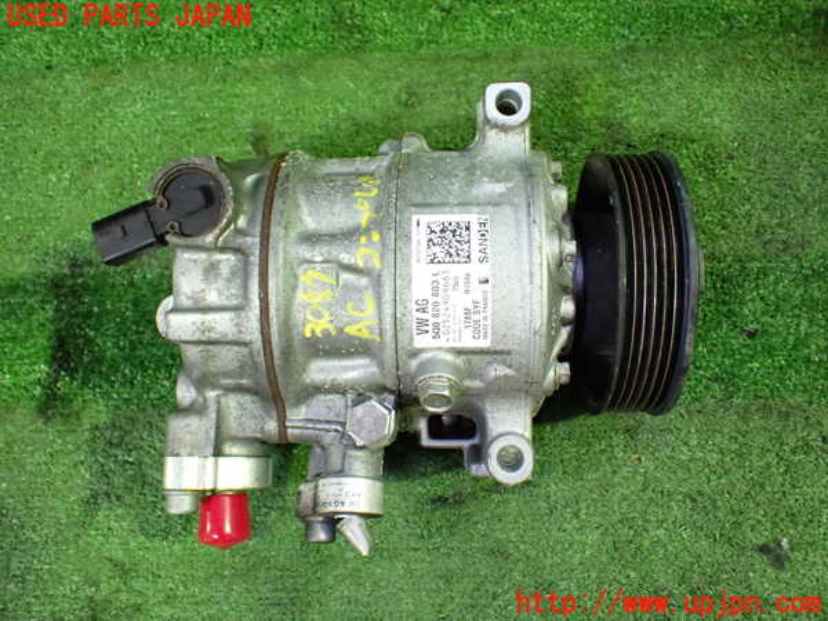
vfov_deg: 46.8
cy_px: 310
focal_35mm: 30
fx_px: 718
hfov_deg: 60.0
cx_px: 414
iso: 800
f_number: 2.3
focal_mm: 5.4
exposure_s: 1/50
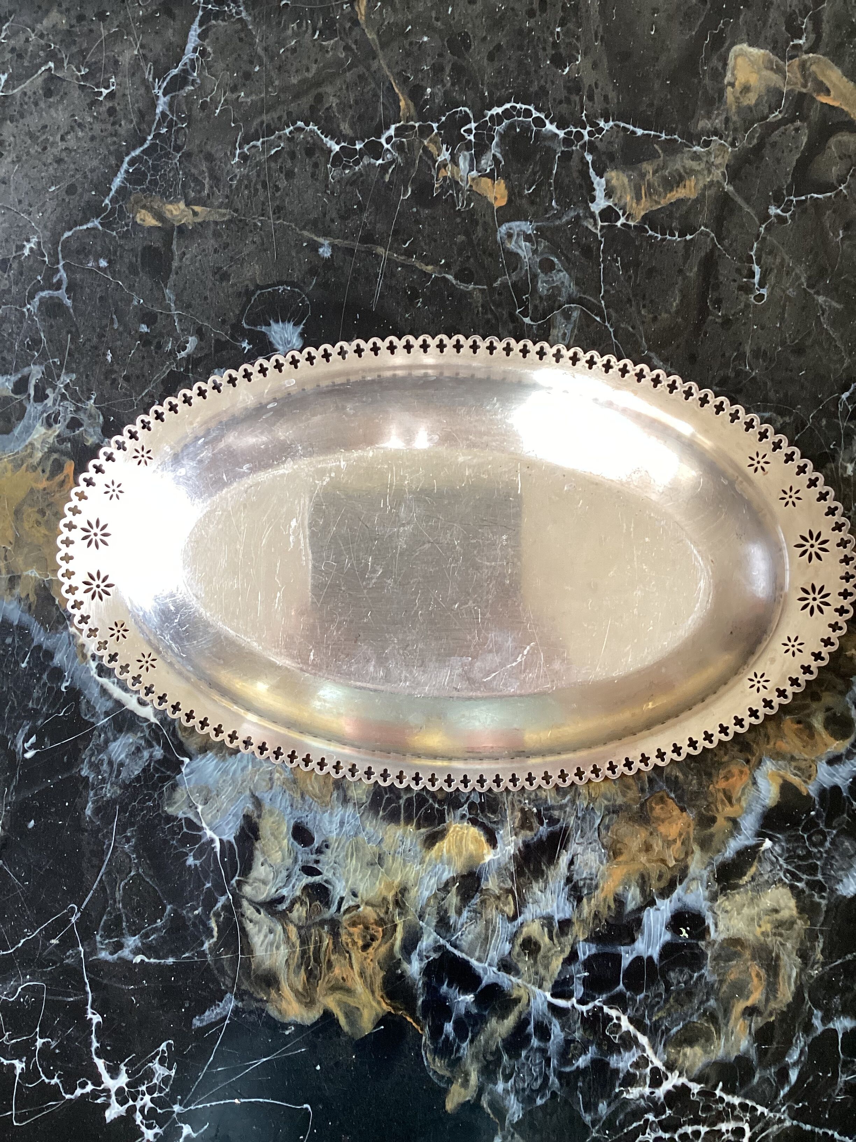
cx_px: 428
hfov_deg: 45.4
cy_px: 571
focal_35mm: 31
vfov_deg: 58.4
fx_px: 1022
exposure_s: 1/50
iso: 160
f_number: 2.4
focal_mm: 3.3
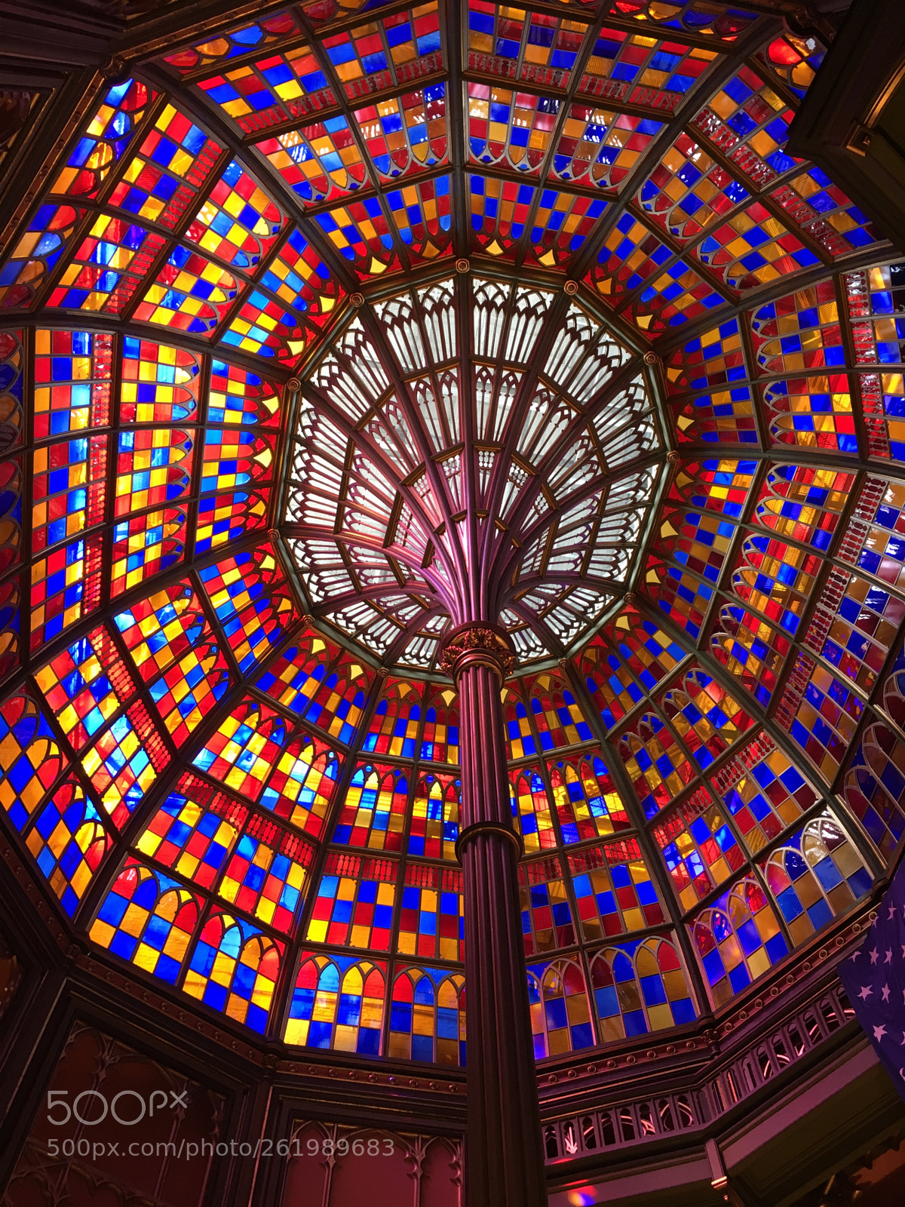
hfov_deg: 48.2
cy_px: 604
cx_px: 452
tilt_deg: +65.6
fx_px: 1011
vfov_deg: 61.7
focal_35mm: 29
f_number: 2.2
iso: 64
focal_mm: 4.15
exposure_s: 1/30
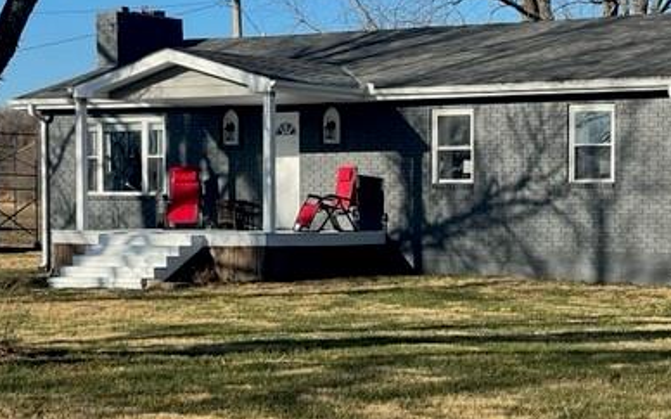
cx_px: 515
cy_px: 310
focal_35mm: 112
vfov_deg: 11.6
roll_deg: -0.3
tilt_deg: -3.0
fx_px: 2047
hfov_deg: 18.5
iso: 20
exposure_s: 1/847
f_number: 2.2
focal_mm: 7.5
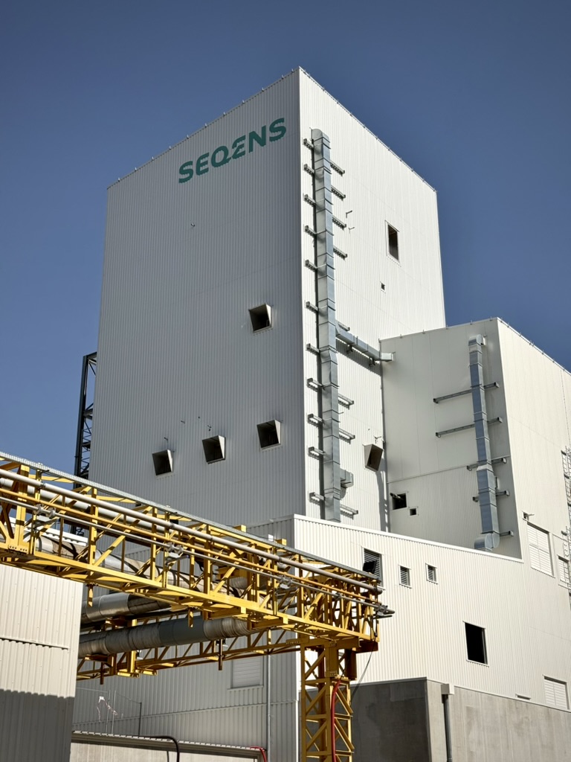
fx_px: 1056
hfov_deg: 30.3
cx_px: 286
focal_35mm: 48
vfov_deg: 39.7
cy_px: 381
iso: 64
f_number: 1.78
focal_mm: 6.76
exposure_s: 1/9901
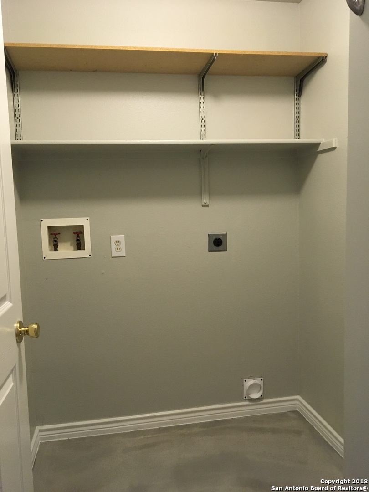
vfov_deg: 61.7
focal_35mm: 29
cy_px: 246
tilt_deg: -5.5
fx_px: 412
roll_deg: +1.1
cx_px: 184
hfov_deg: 48.2
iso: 160
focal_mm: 4.15
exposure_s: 1/30
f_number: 2.2
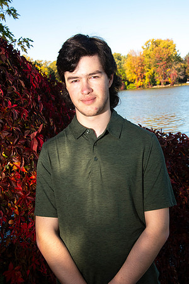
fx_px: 457
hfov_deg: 23.4
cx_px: 94
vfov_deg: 34.5
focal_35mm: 58
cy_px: 142
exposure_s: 1/160
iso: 800
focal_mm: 58
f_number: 14
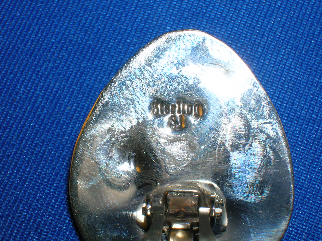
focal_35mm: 78
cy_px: 120
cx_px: 161
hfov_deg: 25.0
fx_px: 725
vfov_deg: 18.9
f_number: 6.9
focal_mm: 13
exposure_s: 1/60.1
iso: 50
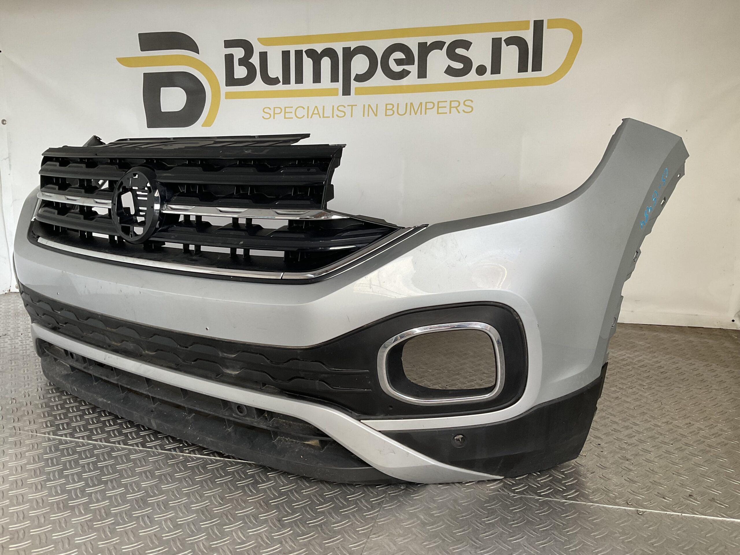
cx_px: 370
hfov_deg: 61.7
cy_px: 278
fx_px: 620
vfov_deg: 48.2
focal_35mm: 29
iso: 40
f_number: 1.8
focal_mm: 3
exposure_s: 1/60
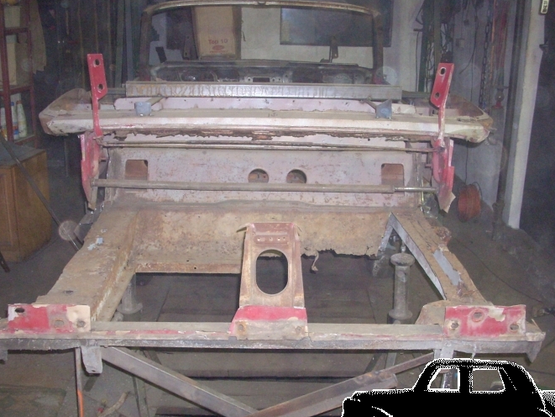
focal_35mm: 42
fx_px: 674
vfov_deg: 34.3
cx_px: 263
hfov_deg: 44.8
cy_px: 226
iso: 400
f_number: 2.8
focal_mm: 6.2
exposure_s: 1/60
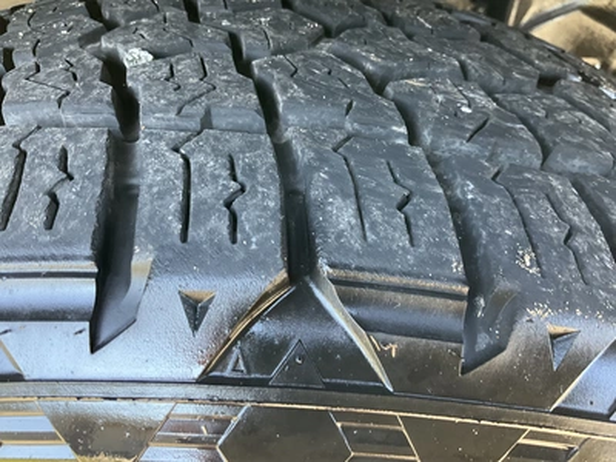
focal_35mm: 29
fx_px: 516
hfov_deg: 61.7
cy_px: 231
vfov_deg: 48.2
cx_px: 308
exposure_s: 1/60
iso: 100
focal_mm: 3
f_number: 1.8
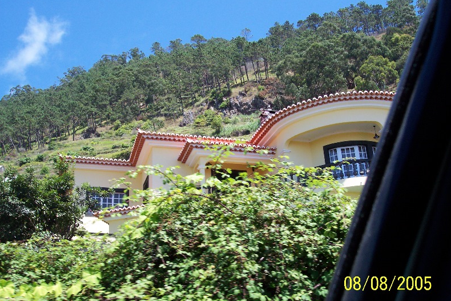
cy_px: 155
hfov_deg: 48.5
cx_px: 227
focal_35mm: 40
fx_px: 501
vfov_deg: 33.4
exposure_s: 1/350
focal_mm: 8
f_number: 4.8
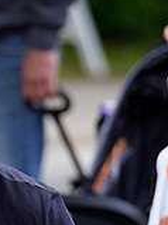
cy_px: 277
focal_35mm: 460
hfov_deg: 3.2
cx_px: -53
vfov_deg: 4.3
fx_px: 2981
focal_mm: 131
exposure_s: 1/400
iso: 320
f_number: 2.8
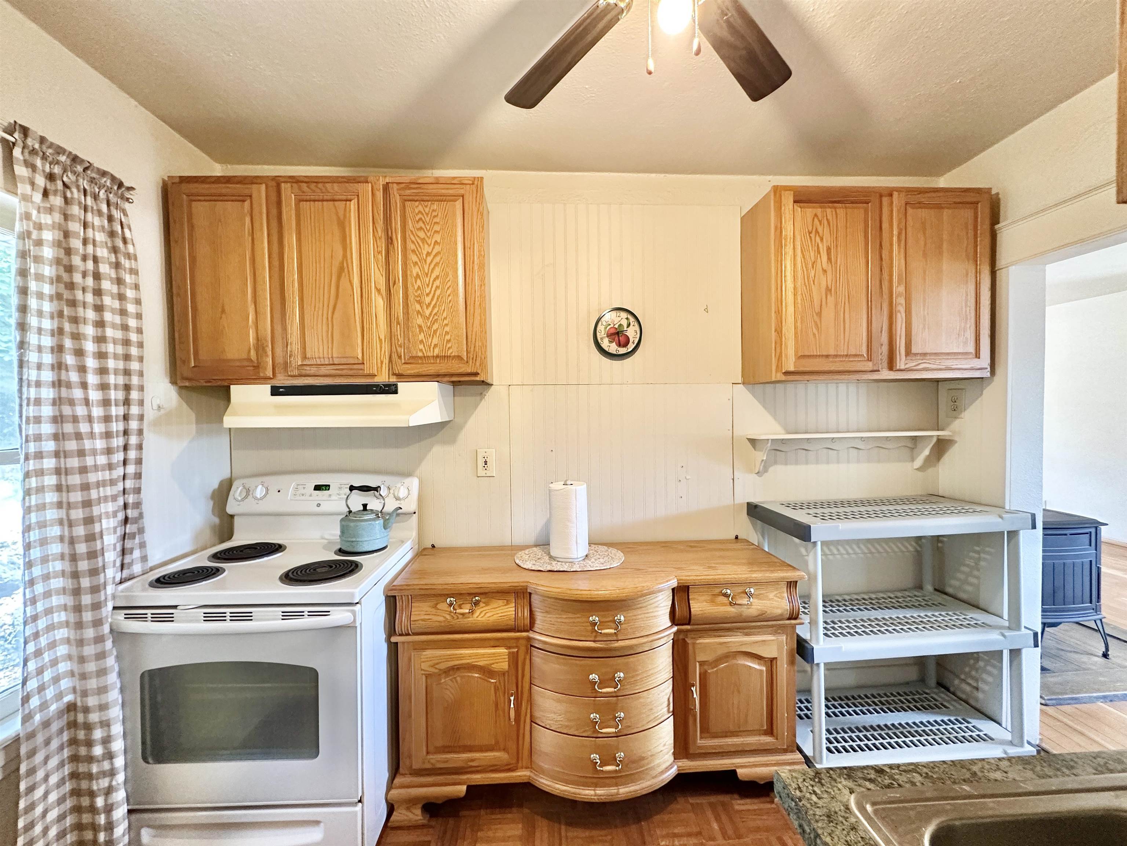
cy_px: 423
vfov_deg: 85.7
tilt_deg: -1.0
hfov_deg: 102.1
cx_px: 564
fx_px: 456
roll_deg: +1.2
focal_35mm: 14
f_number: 2.2
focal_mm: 2.22
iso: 320
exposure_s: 1/60
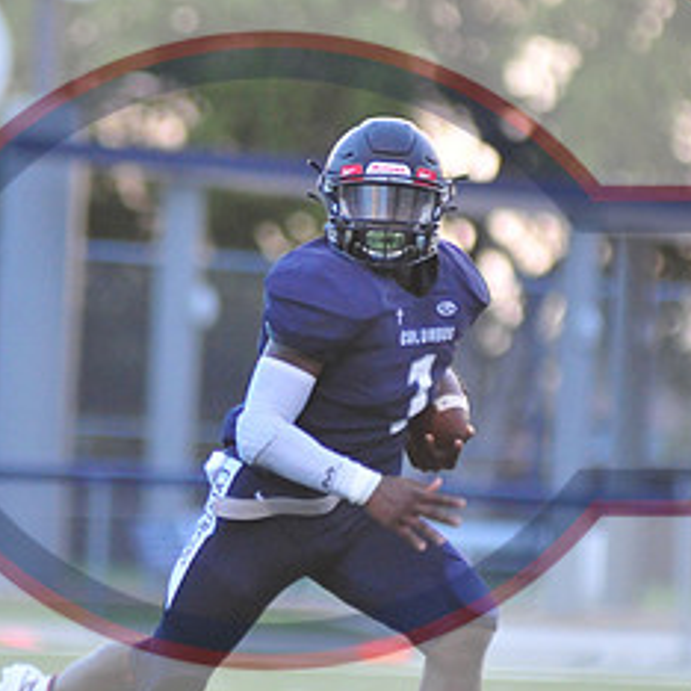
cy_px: 350
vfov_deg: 2.8
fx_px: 14251
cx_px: 260
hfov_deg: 2.8
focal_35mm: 631
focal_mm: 200
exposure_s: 1/800
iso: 1600
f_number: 2.8
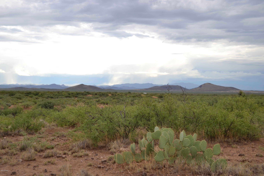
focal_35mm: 48
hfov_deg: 41.1
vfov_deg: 28.1
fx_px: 352
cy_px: 88
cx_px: 132
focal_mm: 32
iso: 100
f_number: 4.5
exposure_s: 1/200
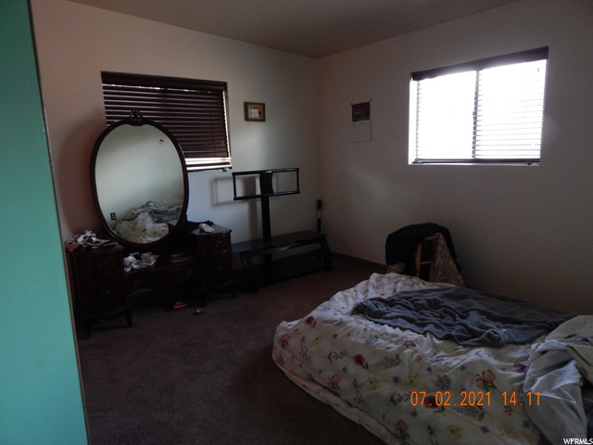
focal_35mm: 23
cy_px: 222
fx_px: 394
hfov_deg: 73.9
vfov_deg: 58.9
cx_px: 296
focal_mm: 4
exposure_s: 1/30
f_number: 3
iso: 320
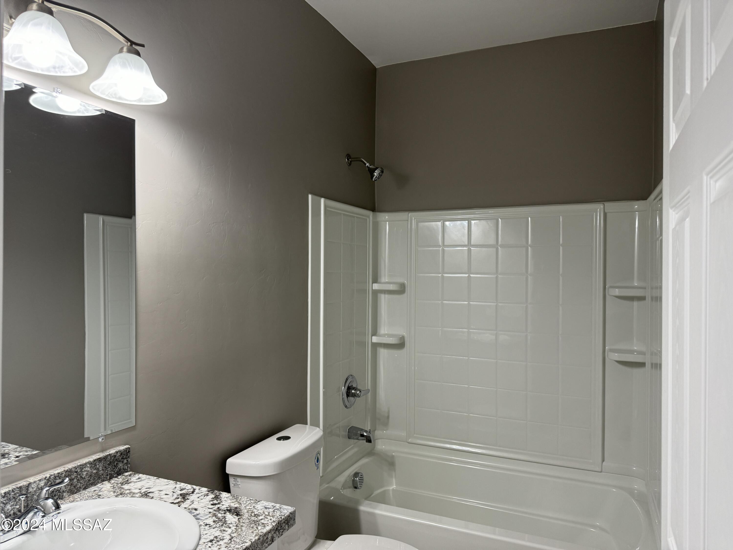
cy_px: 275
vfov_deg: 56.8
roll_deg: -1.0
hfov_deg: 71.6
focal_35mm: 24
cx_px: 366
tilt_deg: +0.1
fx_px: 508
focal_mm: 6.86
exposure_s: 1/120
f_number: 1.78
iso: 200
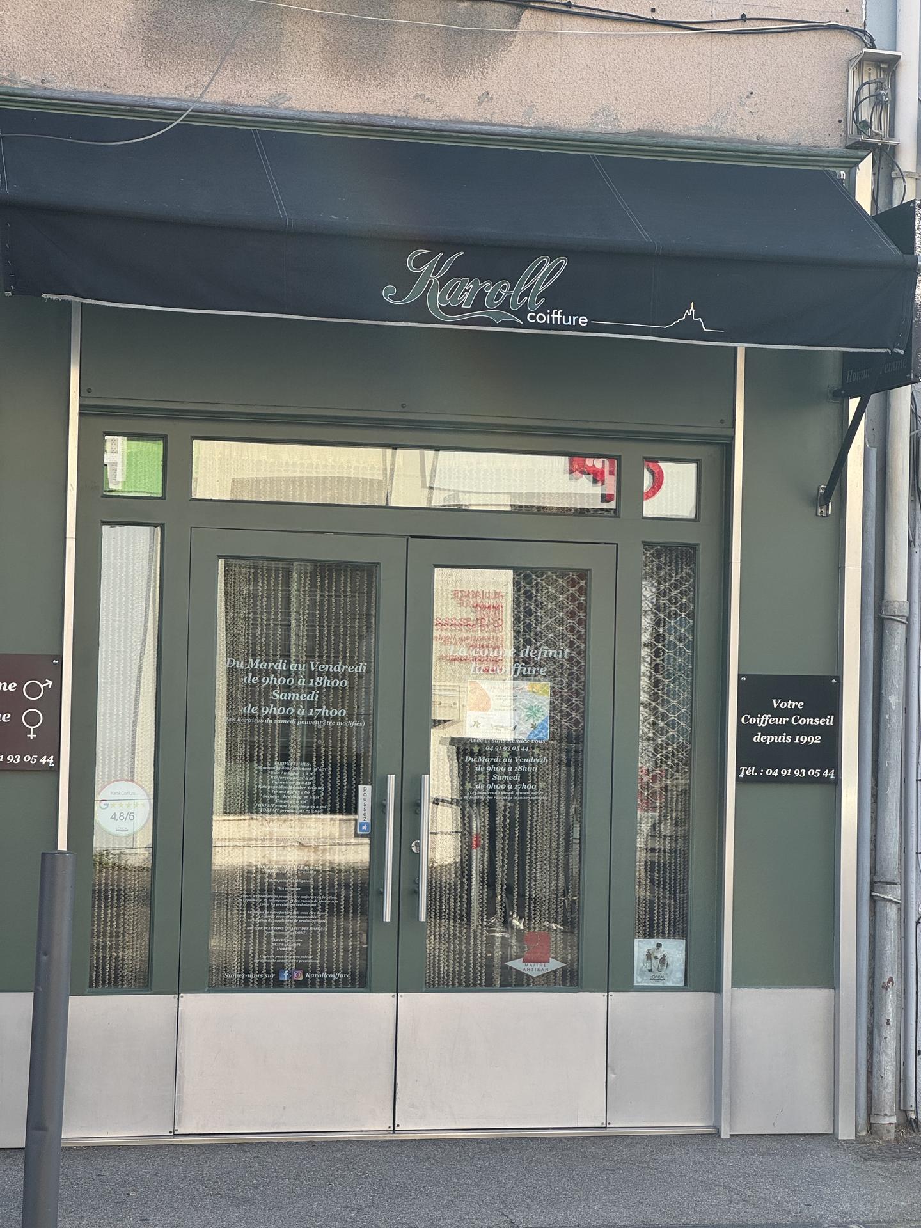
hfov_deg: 19.1
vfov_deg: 25.3
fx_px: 2732
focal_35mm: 77
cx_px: 460
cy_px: 614
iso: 25
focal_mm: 9
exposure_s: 1/231
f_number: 2.8
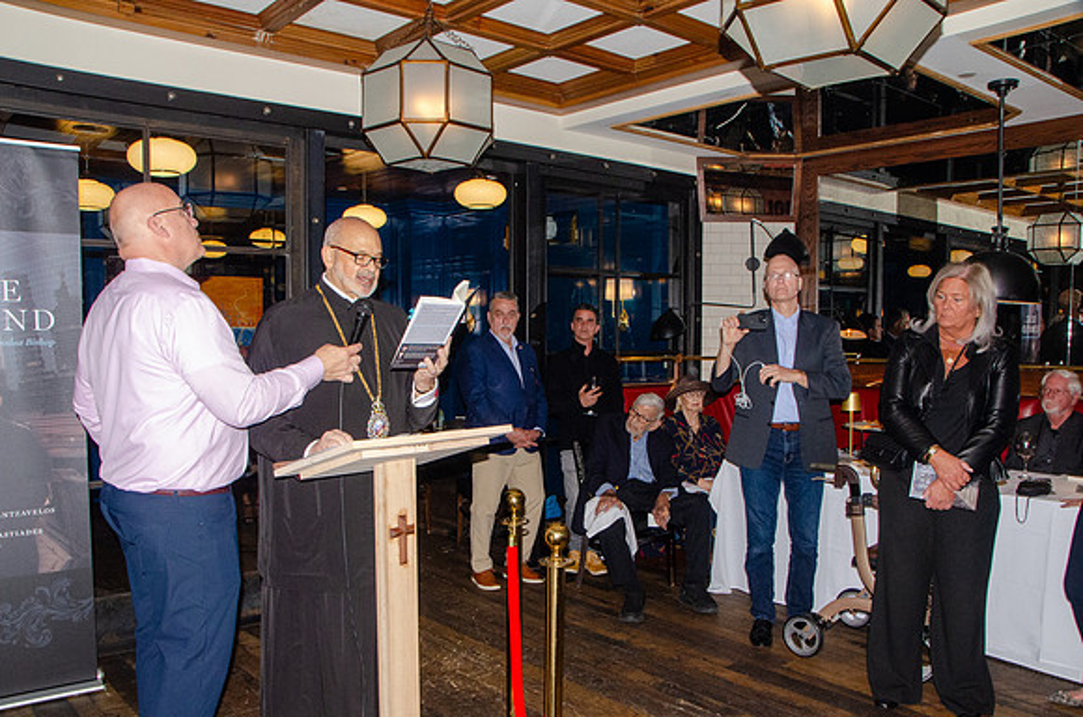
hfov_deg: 67.5
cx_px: 542
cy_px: 358
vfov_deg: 47.7
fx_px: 810
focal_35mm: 27
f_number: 11
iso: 2500
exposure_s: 1/125
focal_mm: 18
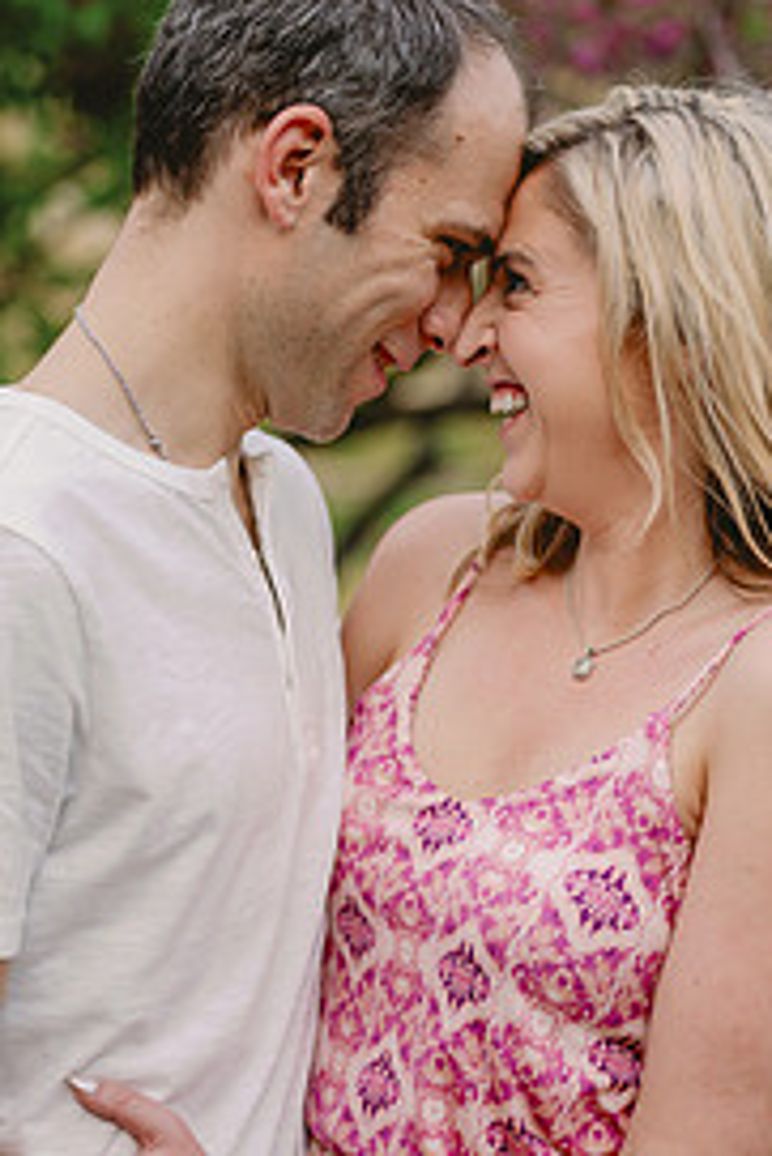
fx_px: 2666
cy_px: 546
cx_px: 399
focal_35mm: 83
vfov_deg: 24.5
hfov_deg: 16.5
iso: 80
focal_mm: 50
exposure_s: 1/400
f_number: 2
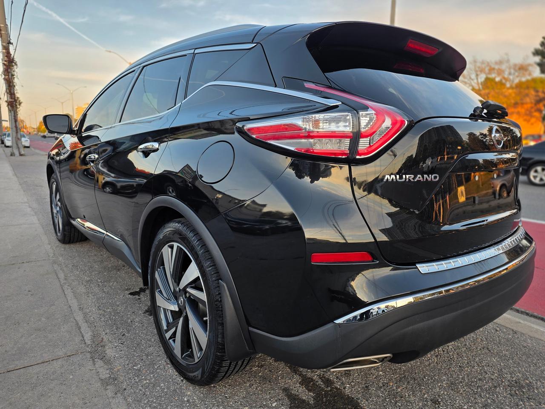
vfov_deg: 58.9
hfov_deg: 73.9
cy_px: 204
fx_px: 362
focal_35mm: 23
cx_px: 272
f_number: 1.7
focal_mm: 6.25
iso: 32
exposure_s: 1/359
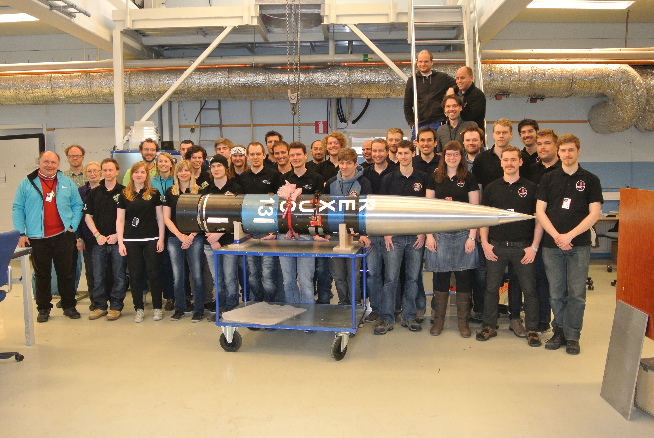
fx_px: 582
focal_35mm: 32
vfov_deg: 41.2
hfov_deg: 58.7
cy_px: 219
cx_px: 327
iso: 450
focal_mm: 12.2
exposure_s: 1/60
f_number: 3.8
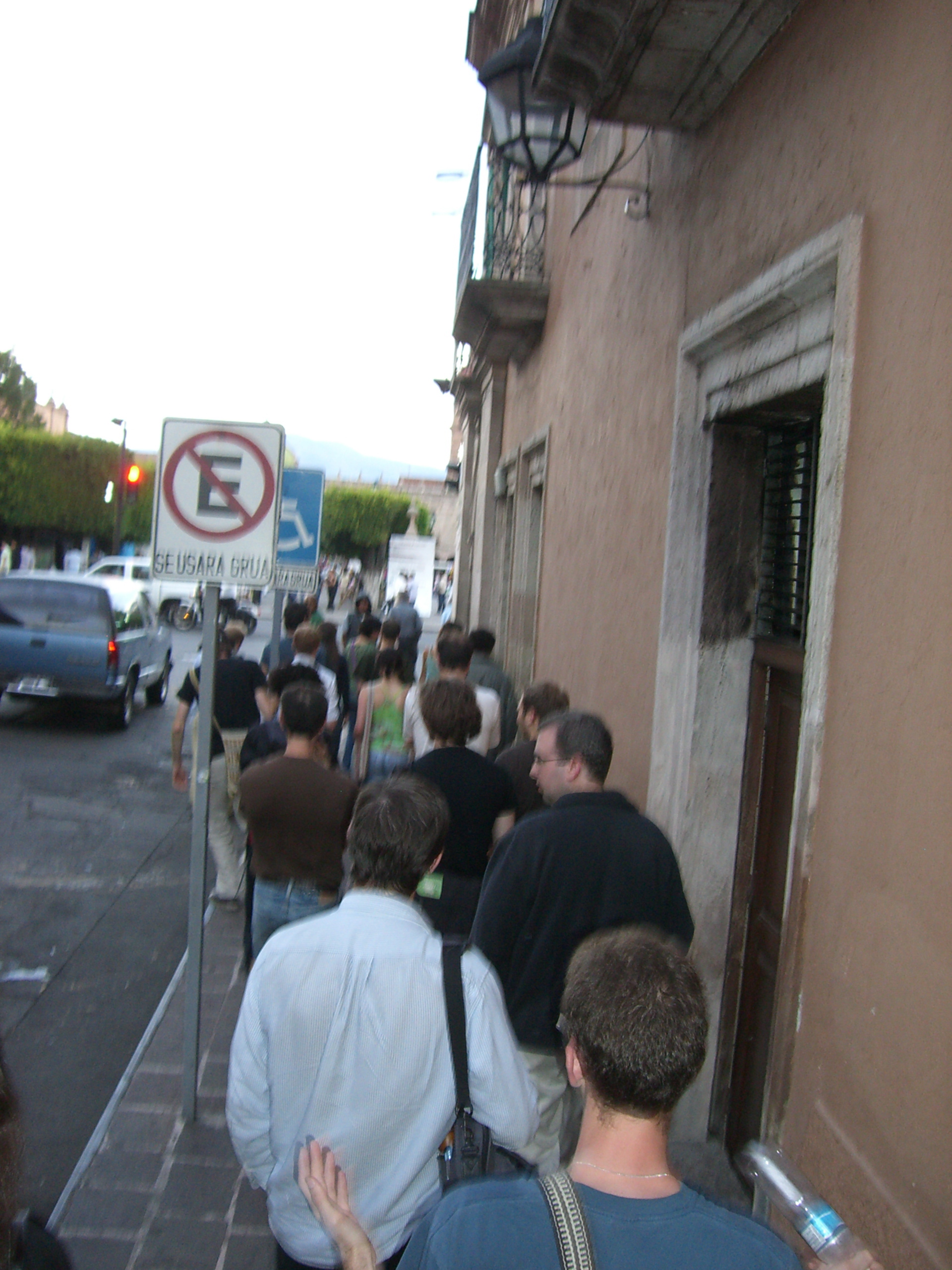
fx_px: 1393
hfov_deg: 37.7
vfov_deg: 49.0
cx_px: 476
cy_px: 635
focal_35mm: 38
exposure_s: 1/60
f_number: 2.7
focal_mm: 6.2
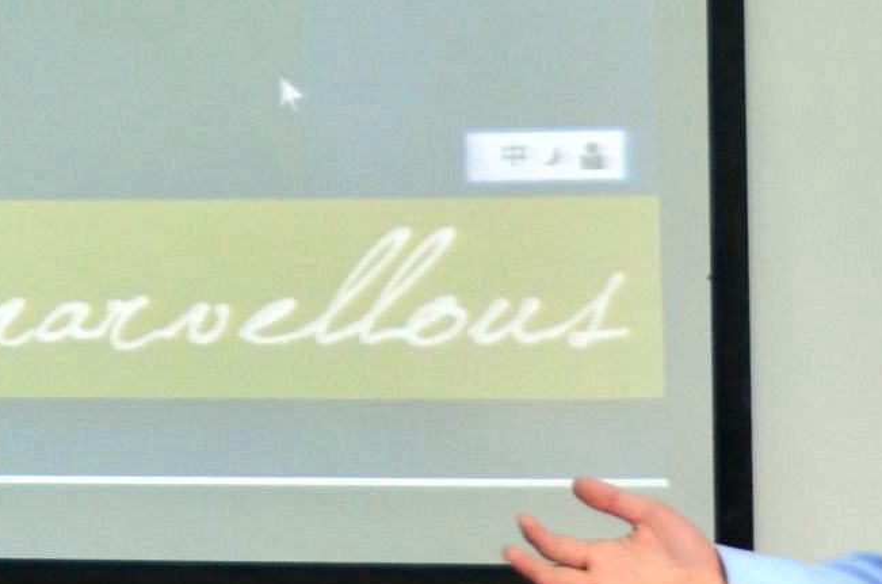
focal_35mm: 193
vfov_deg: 7.0
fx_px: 4718
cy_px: -286
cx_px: 56
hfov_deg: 10.6
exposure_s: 1/100
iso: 800
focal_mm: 34
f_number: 4.2
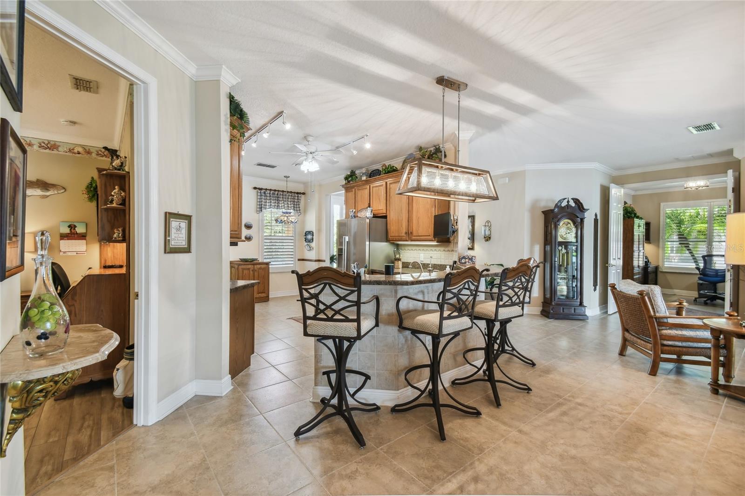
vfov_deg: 77.3
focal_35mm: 15
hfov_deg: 100.4
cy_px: 248
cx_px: 372
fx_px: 310
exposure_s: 1/6
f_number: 7.1
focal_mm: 10
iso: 100
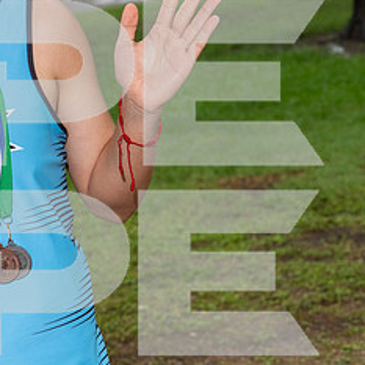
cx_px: -95
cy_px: 83
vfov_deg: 14.5
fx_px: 1432
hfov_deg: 14.0
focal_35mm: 120
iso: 500
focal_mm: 54
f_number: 6.3
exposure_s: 1/250
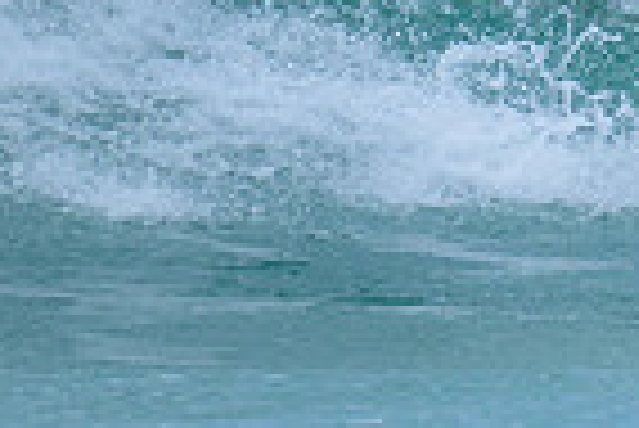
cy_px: -141
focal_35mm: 2652
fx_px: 47120
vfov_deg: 0.5
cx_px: 1415
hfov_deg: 0.8
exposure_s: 1/2000
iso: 500
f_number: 8
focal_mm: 560
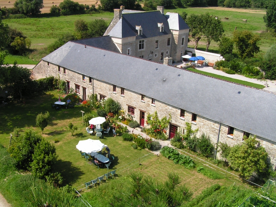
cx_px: 138
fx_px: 303
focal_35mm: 38
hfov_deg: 49.0
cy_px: 104
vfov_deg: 37.7
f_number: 5.6
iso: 50
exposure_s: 1/250
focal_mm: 6.3
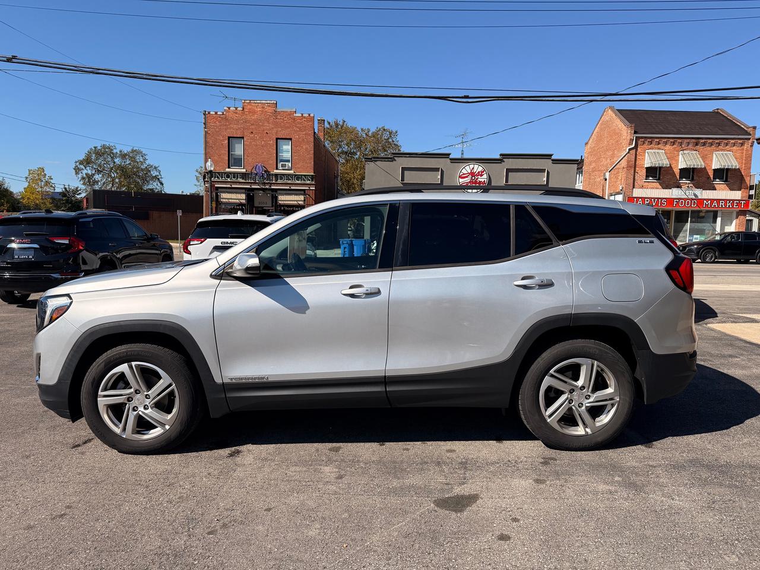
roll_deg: -1.7
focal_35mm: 24
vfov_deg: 56.8
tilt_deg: -5.2
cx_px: 380
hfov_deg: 71.6
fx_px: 527
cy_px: 285
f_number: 1.78
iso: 125
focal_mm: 6.76
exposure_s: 1/7353
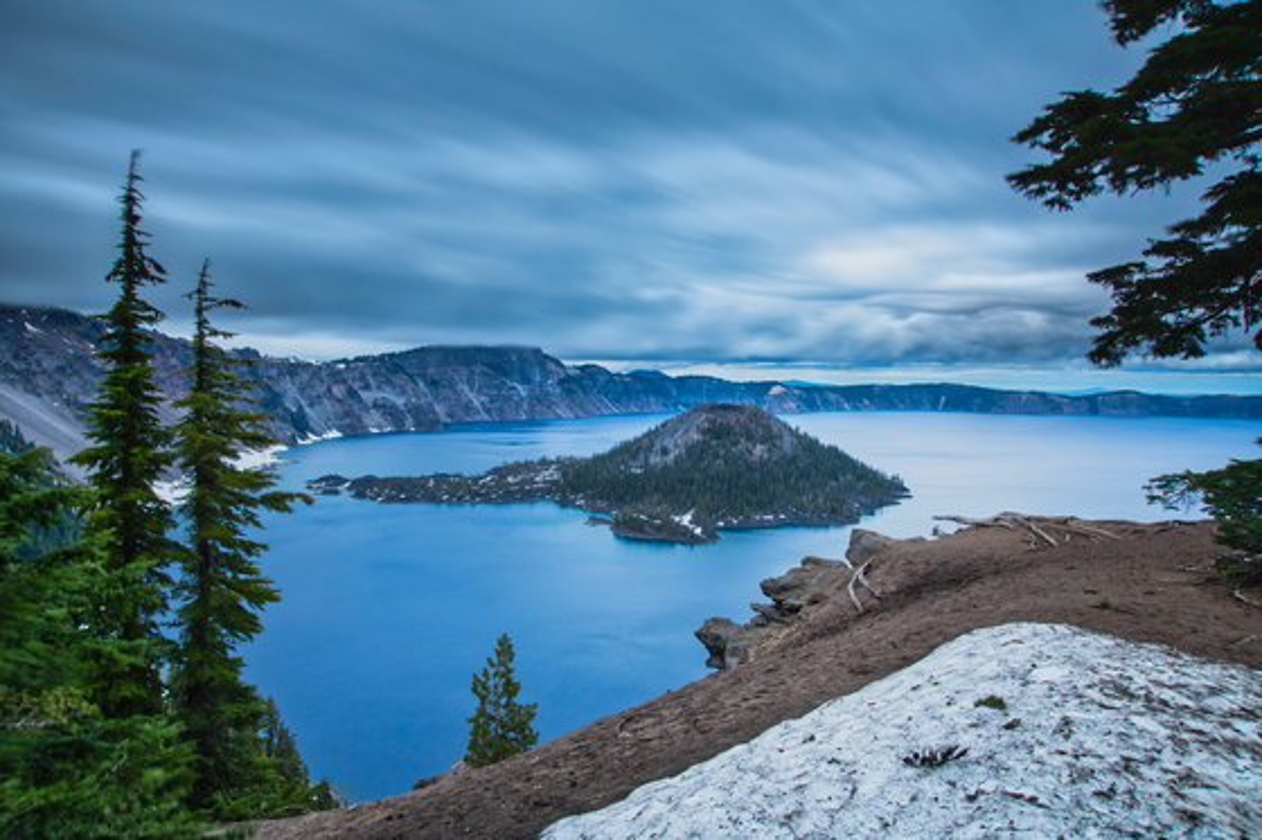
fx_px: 841
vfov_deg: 53.1
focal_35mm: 24
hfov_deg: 73.8
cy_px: 420
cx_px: 631
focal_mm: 24
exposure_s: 13
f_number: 18
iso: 100
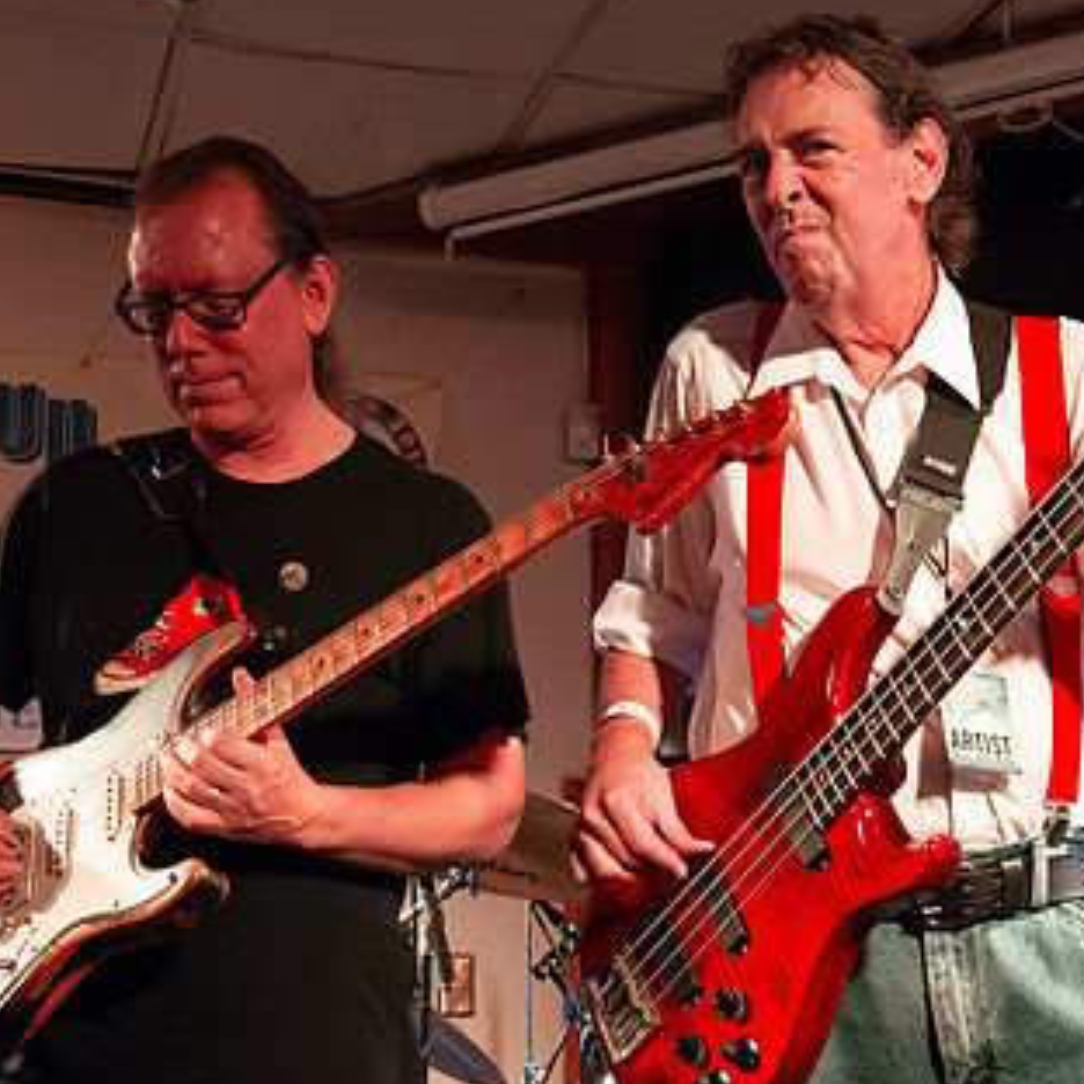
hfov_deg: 25.3
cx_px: 607
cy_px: 618
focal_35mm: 68
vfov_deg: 25.3
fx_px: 2409
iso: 6400
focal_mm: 38
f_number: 6.3
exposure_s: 1/80
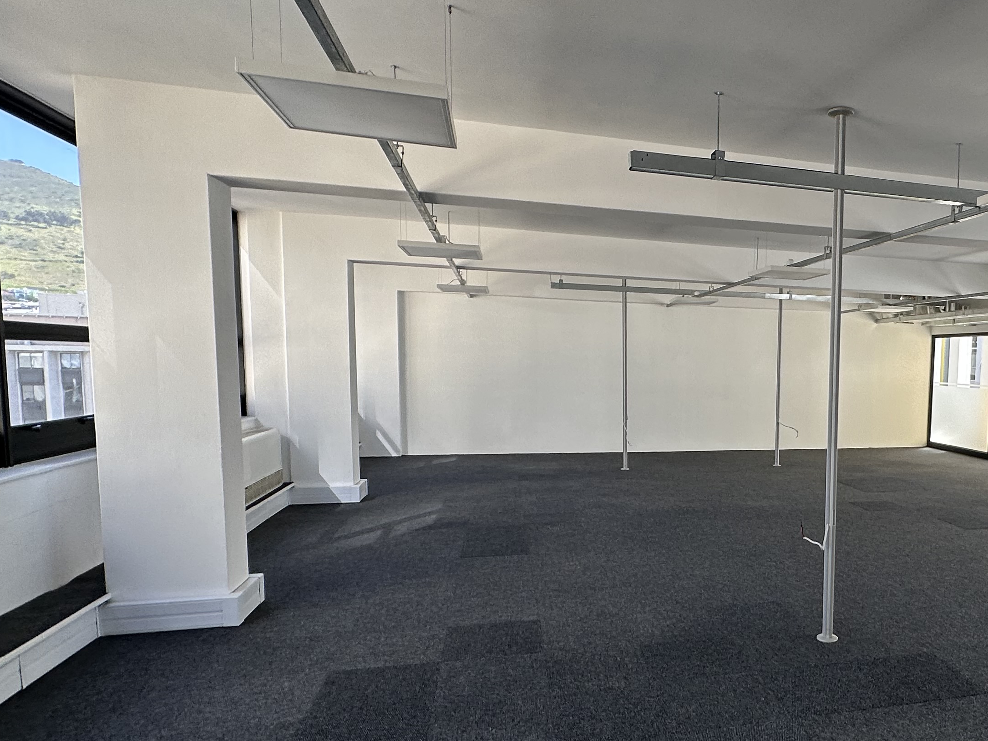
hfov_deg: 63.5
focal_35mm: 26
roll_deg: -2.5
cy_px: 432
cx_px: 736
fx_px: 742
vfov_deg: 52.8
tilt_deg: -6.7
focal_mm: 2.22
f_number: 2.2
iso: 50
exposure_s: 1/99
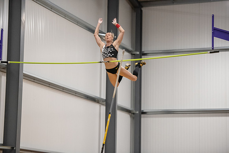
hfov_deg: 16.8
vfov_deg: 11.2
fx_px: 776
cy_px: 76
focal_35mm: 122
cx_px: 114
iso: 6400
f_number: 2.8
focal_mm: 122
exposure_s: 1/800
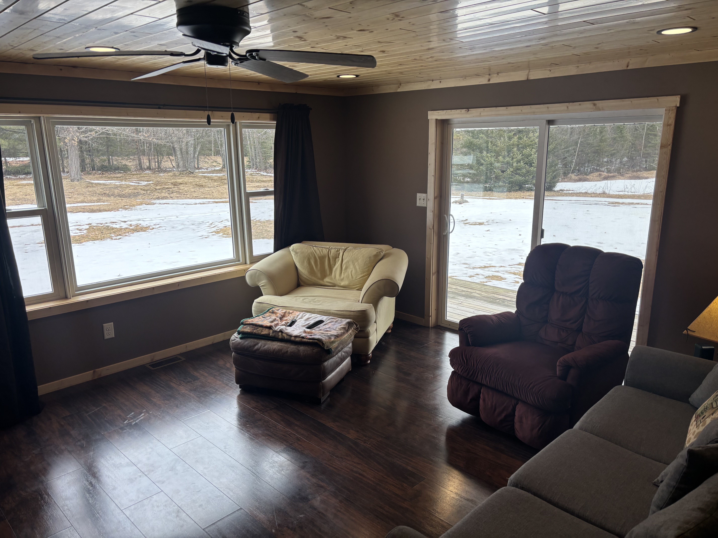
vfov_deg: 53.1
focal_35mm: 26
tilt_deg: -13.3
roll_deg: +0.8
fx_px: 539
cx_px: 359
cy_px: 269
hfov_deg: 67.3
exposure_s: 1/158
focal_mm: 5.96
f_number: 1.6
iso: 40
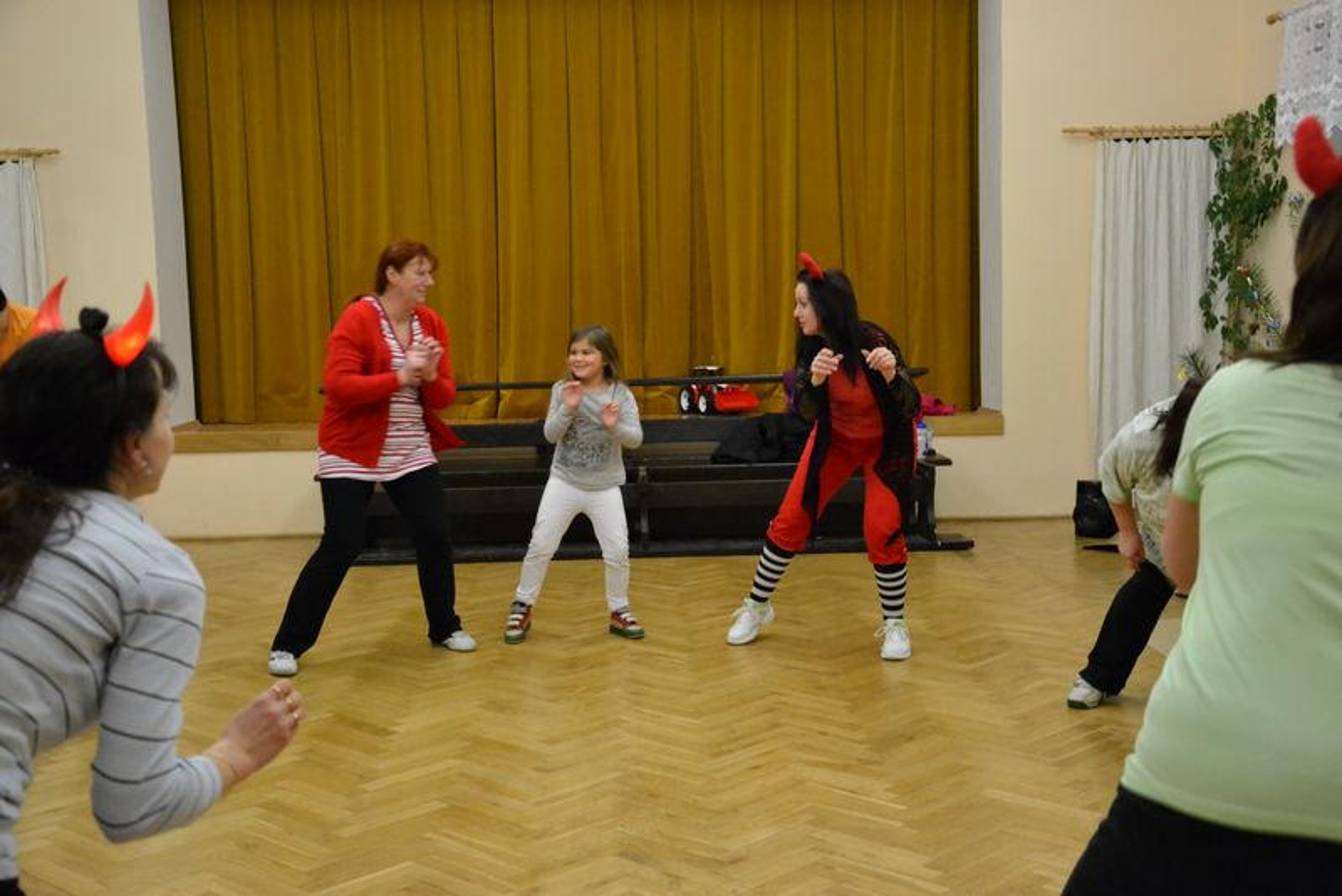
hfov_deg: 46.4
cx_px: 671
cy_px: 448
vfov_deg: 31.9
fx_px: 1566
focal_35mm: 42
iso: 3200
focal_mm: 28
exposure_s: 1/100
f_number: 4
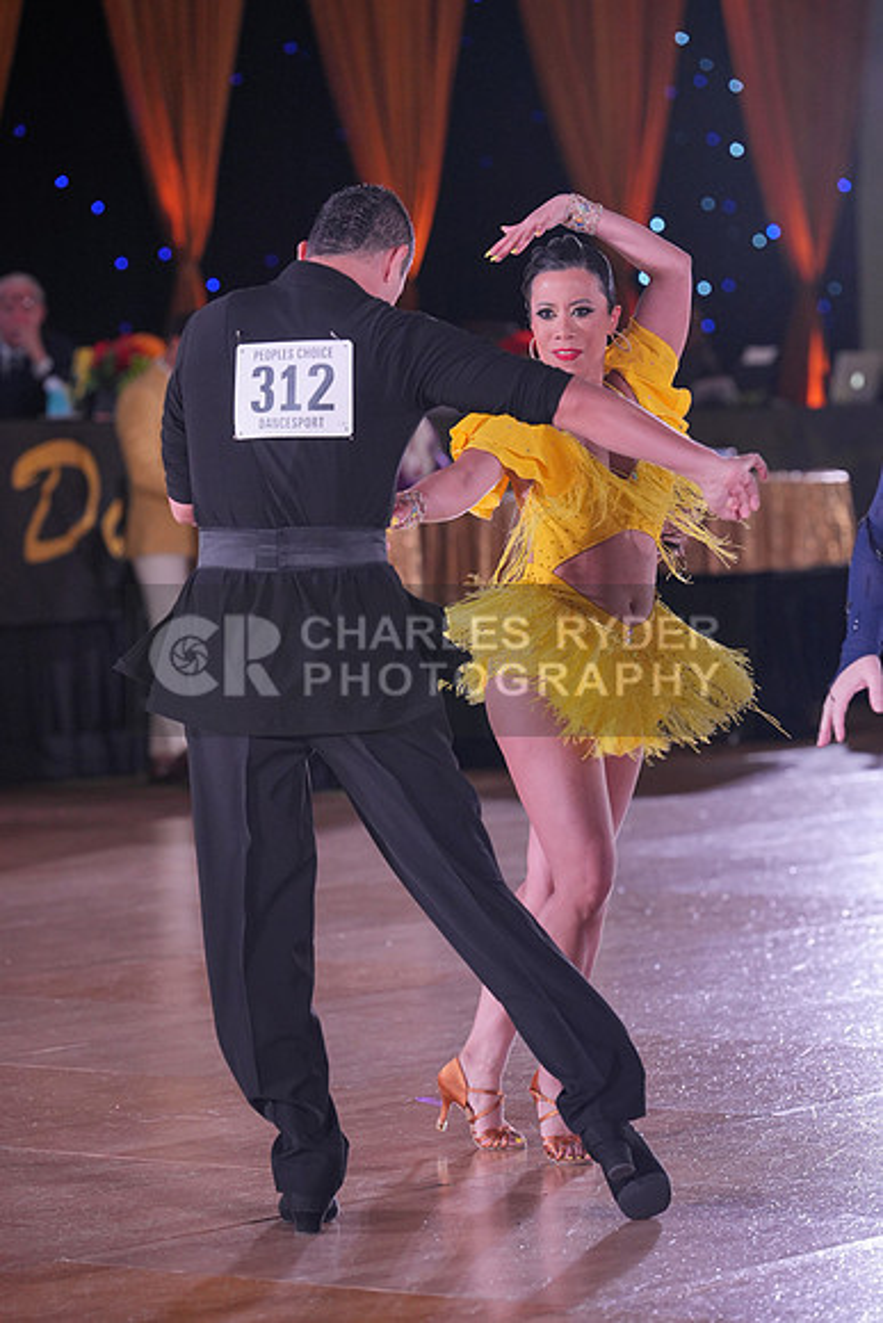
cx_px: 442
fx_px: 5515
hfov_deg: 9.2
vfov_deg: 13.7
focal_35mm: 150
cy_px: 662
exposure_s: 1/400
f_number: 4
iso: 1600
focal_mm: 150
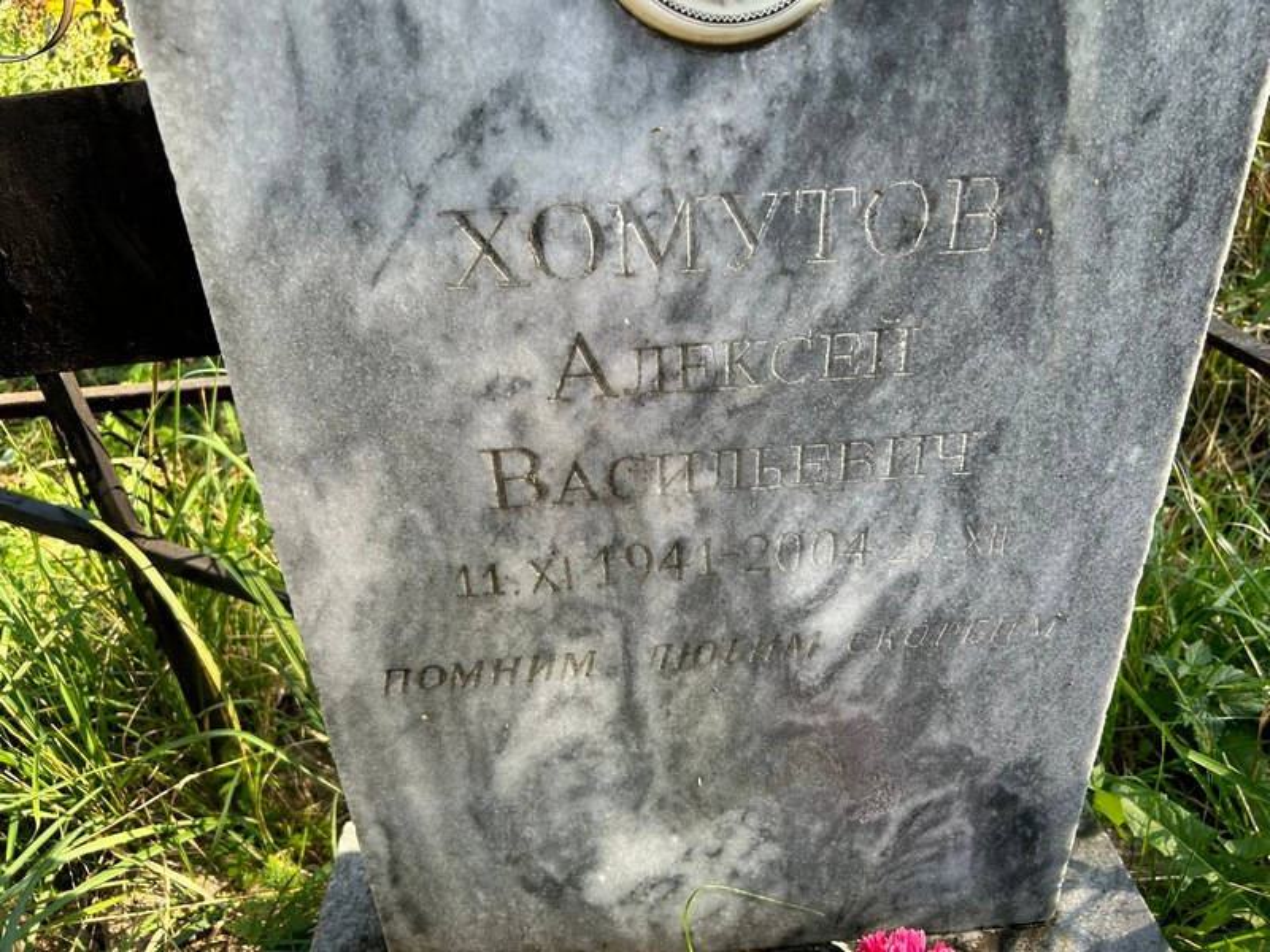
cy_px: 476
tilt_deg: -24.6
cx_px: 635
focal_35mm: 26
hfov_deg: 67.3
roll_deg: +3.9
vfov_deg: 53.1
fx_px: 954
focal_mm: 5.7
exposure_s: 1/621
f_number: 1.5
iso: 50
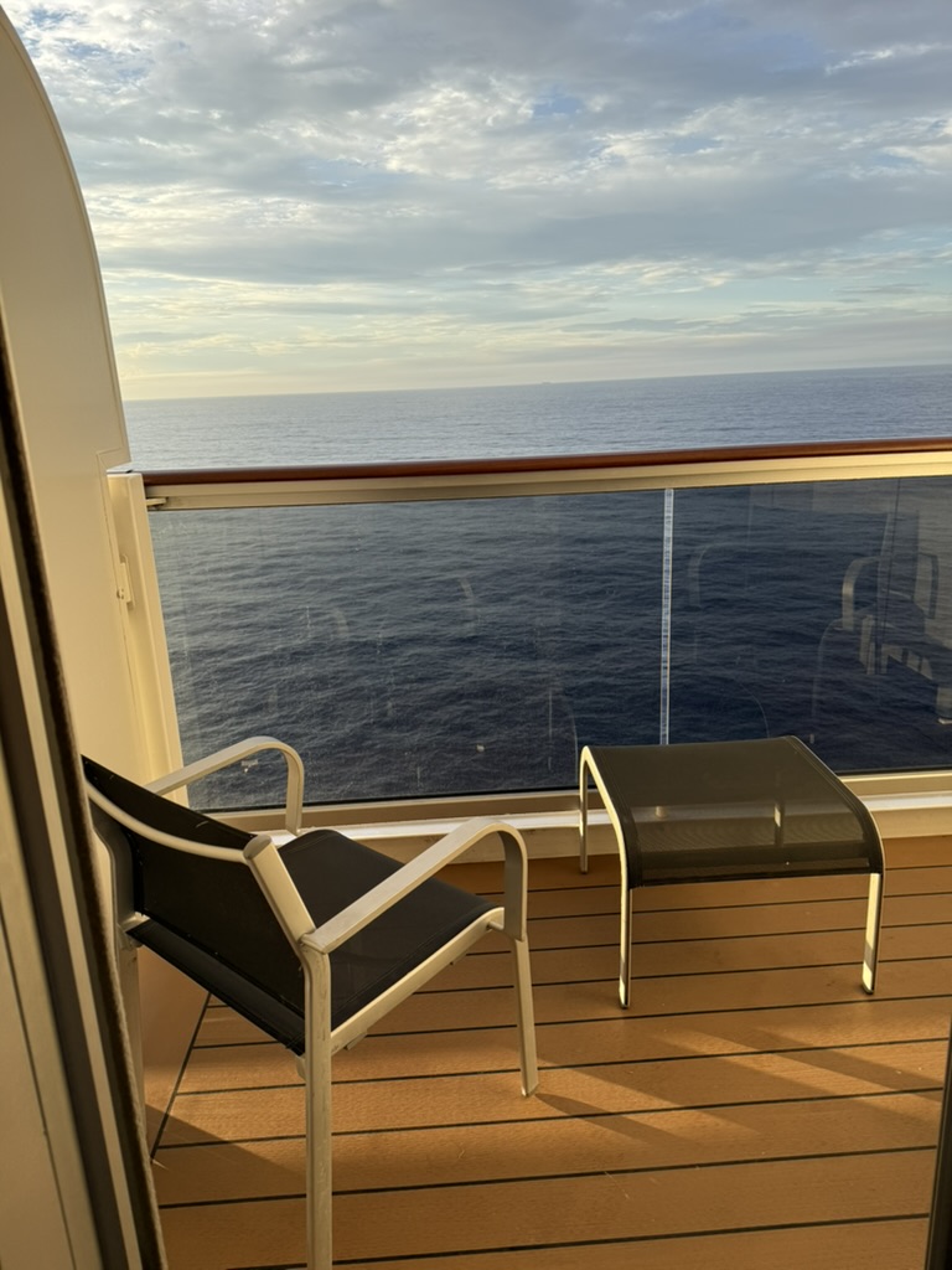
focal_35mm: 24
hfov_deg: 56.8
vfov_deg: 71.6
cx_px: 476
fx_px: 880
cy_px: 635
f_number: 1.78
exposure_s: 1/1211
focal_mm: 6.76
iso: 80
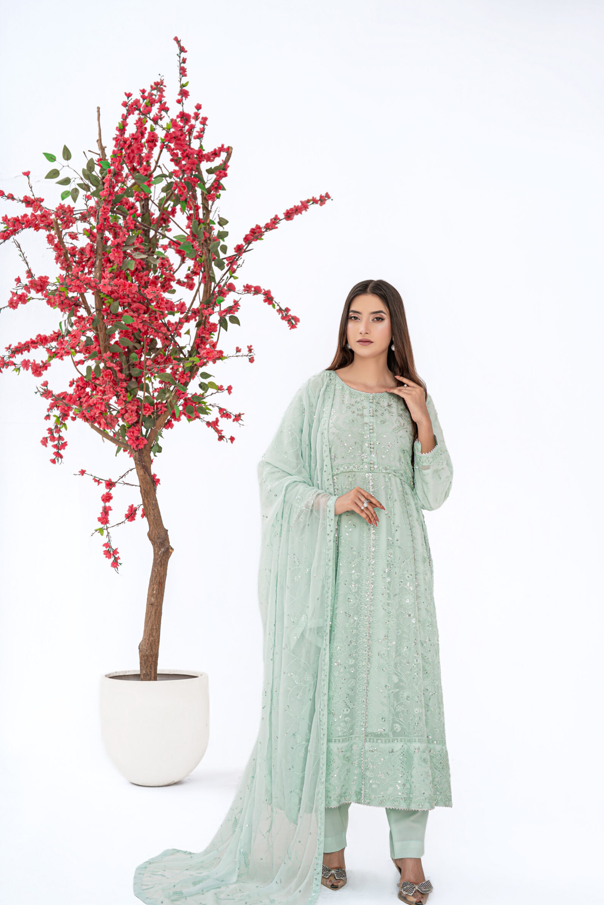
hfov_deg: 25.1
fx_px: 1358
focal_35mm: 54
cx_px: 322
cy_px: 482
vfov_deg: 36.9
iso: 125
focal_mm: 50
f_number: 4
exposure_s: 1/200
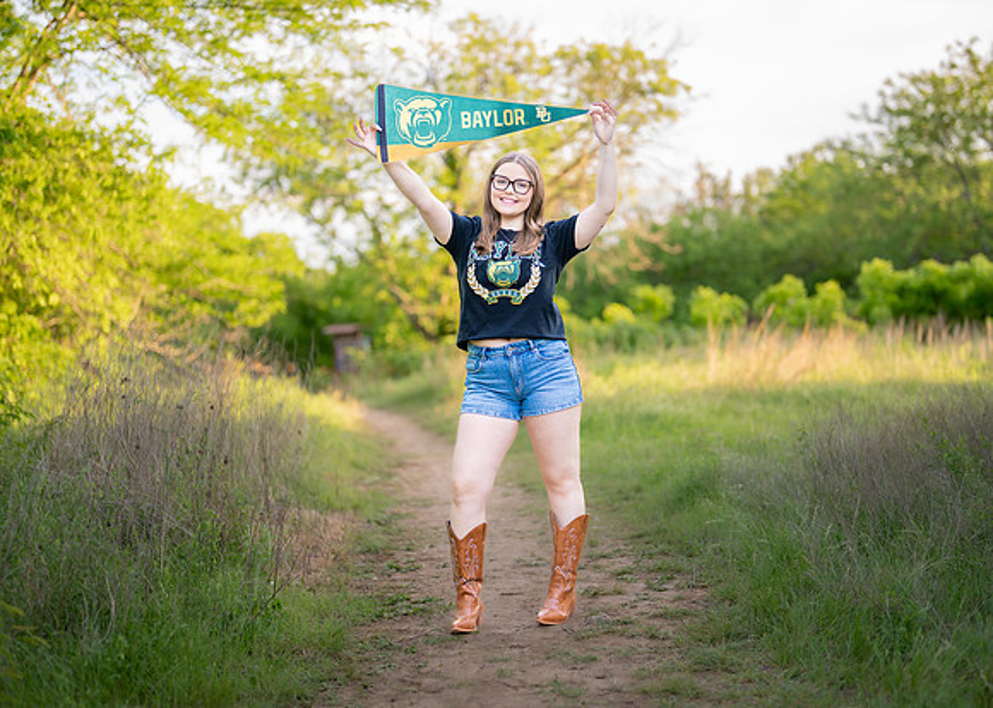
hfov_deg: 32.3
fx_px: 1715
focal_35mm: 61
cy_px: 349
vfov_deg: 23.4
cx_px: 506
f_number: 1.2
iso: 320
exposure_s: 1/1250
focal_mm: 50
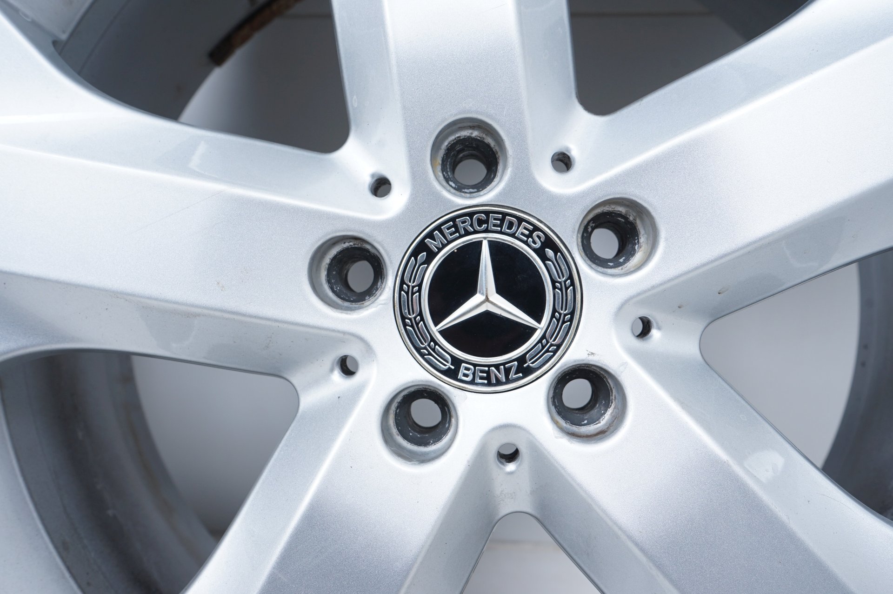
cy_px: 297
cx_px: 446
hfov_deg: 60.3
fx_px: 768
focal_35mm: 31
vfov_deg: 42.3
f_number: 7.1
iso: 250
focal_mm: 31
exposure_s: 1/100
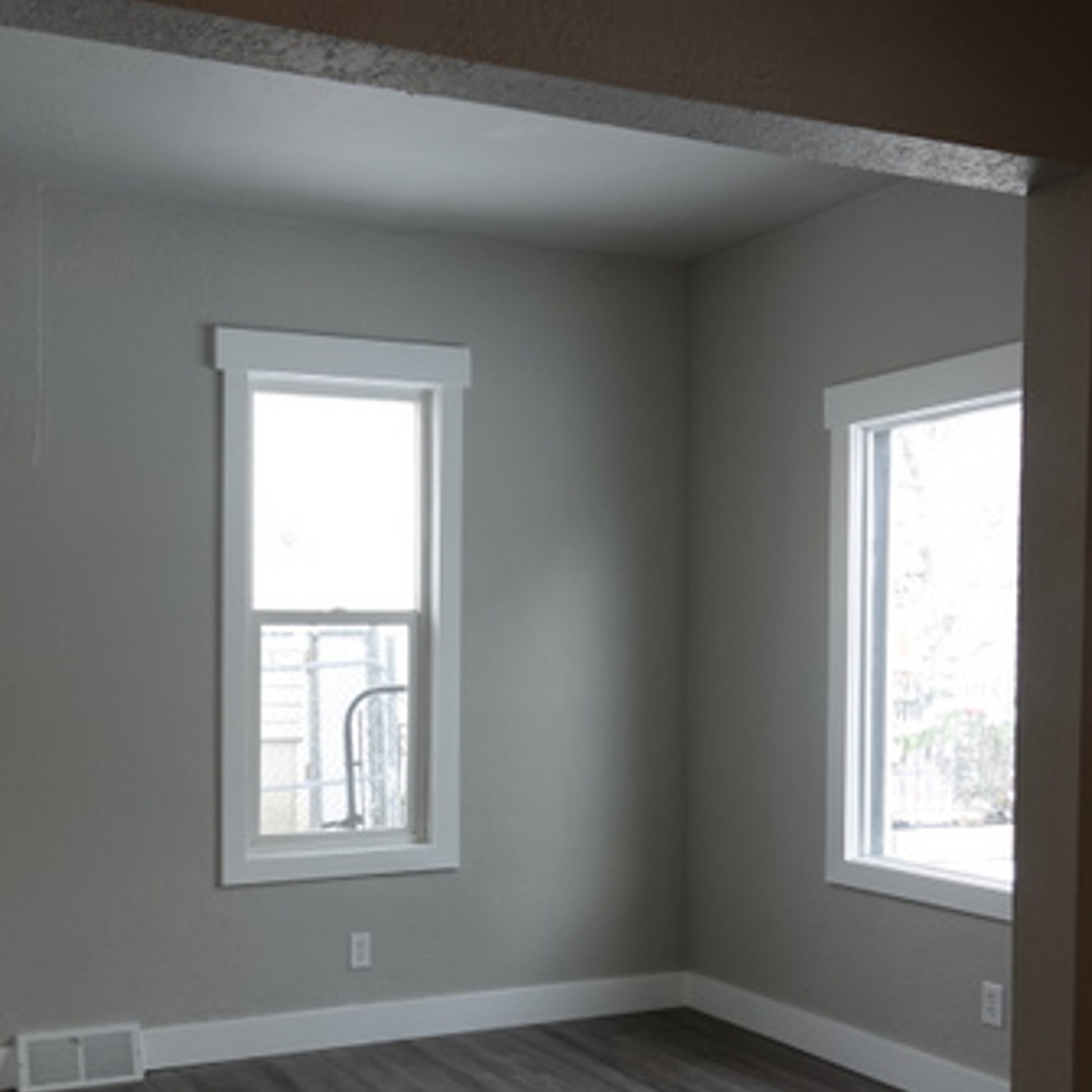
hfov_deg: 42.4
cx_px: 391
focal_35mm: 39
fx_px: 1392
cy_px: 691
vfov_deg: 42.5
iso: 100
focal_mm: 8.8
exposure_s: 1/125
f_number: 2.4
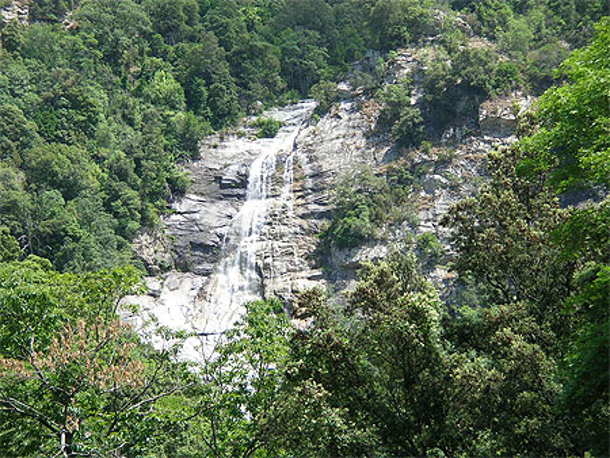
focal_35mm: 141
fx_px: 2486
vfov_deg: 10.5
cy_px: 229
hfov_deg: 14.0
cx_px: 305
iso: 50
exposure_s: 1/274
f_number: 3.7
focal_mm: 23.3
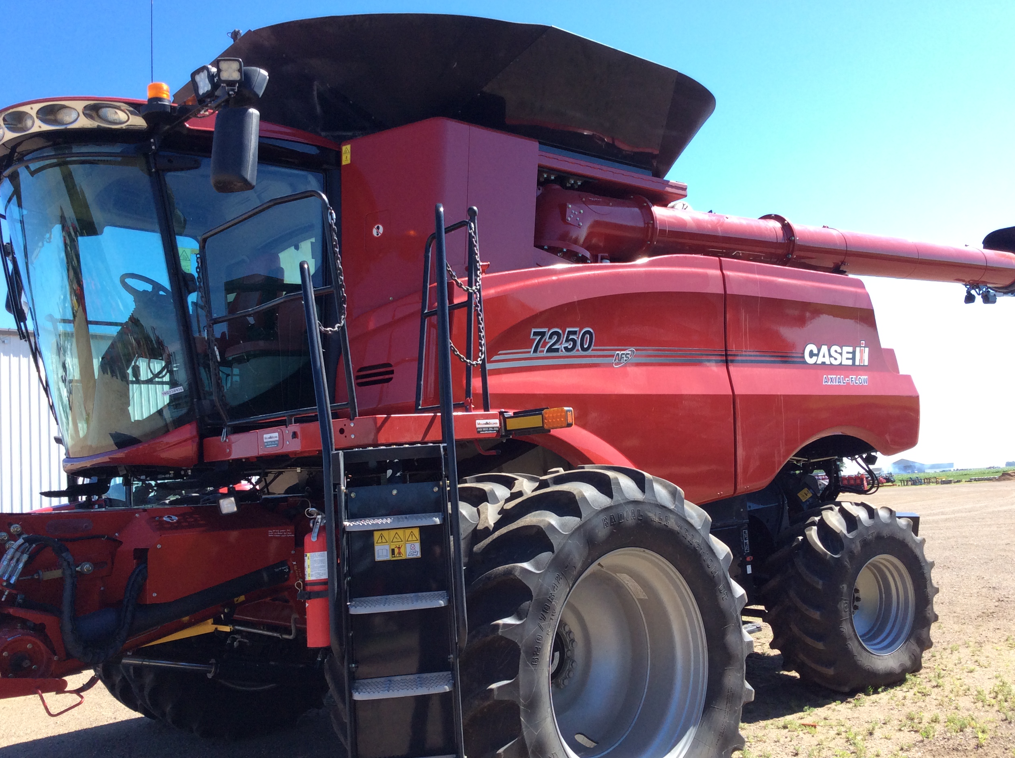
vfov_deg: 42.8
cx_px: 515
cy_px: 386
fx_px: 966
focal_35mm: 33
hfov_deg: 55.4
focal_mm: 3.3
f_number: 2.4
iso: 32
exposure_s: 1/534
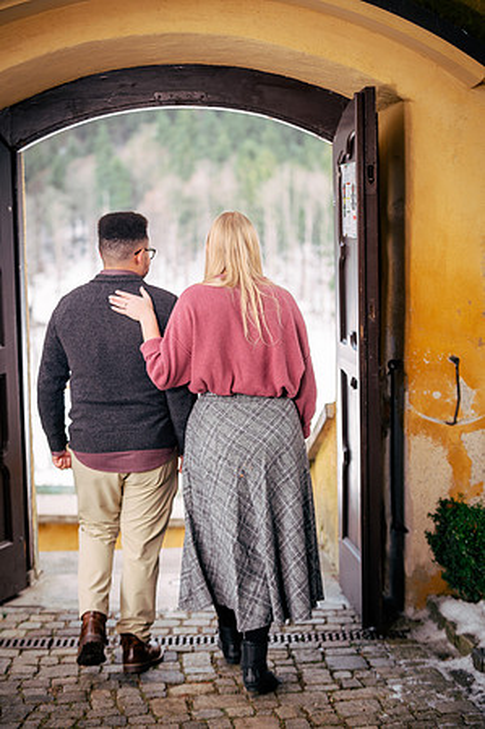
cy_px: 364
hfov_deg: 18.1
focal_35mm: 75
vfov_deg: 27.0
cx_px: 242
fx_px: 1519
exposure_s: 1/125
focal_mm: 75
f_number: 2.8
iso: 250
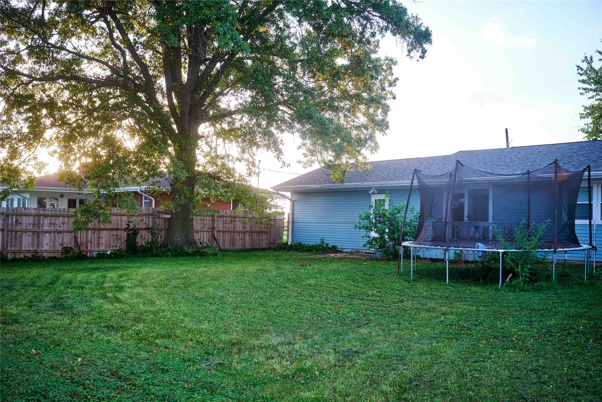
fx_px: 585
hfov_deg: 54.4
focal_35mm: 35
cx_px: 301
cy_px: 201
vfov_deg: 37.9
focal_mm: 35
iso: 800
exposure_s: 1/320
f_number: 5.6
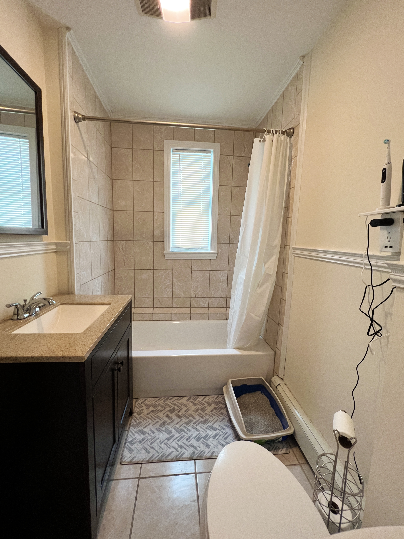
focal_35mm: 13
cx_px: 202
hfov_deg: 89.9
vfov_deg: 106.2
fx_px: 202
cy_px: 270
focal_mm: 1.57
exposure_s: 1/60
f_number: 1.8
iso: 200
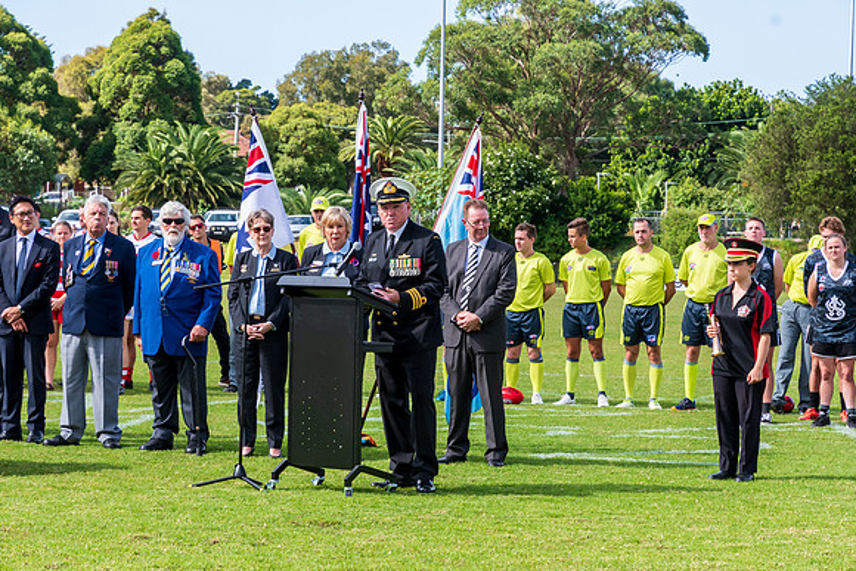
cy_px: 286
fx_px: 2854
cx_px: 428
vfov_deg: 11.4
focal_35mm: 120
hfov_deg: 17.1
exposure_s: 1/320
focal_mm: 80
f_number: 8
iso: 400
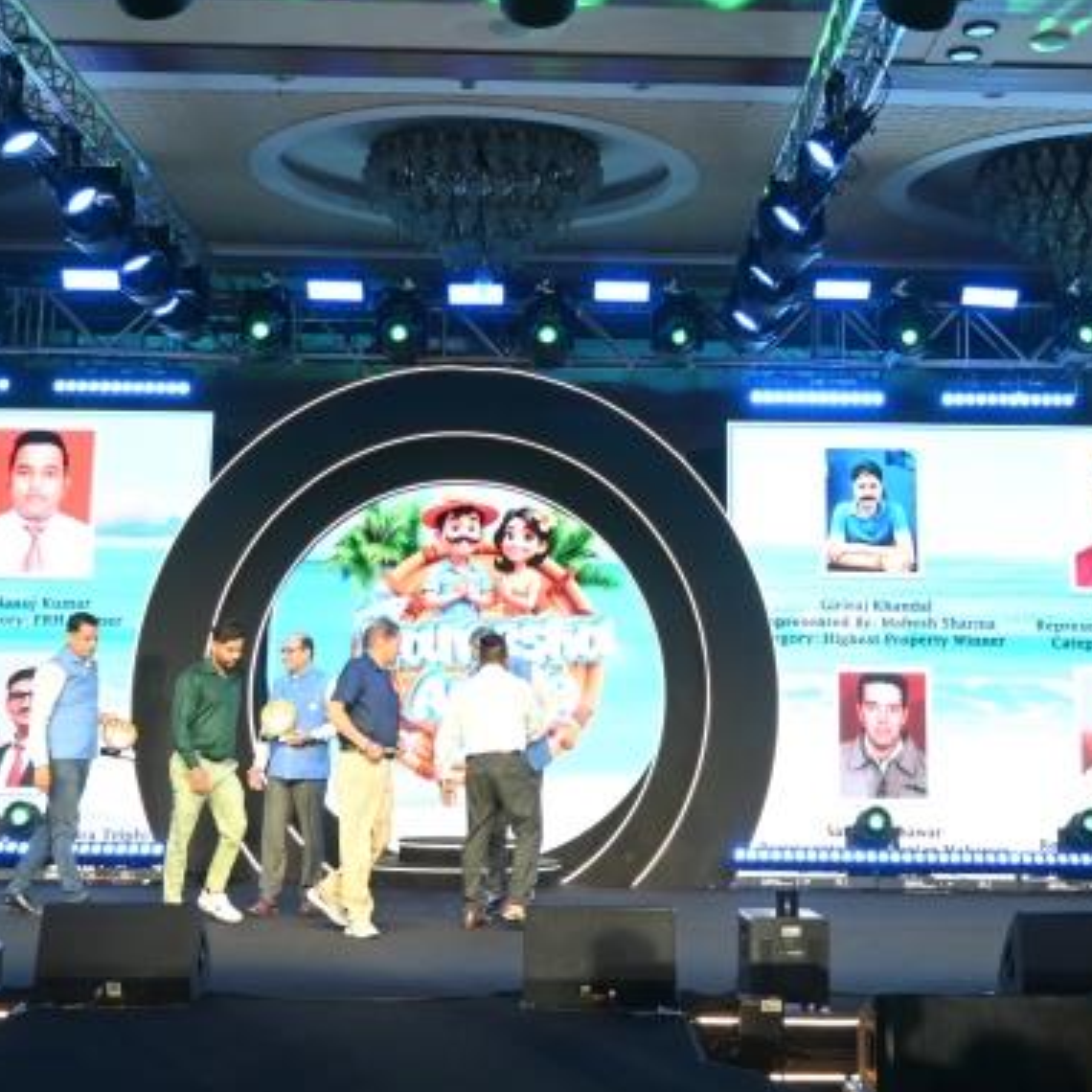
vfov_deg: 30.8
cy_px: 349
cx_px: 626
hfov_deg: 31.0
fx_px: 1963
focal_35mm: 55
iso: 720
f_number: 3.5
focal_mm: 16
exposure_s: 1/125
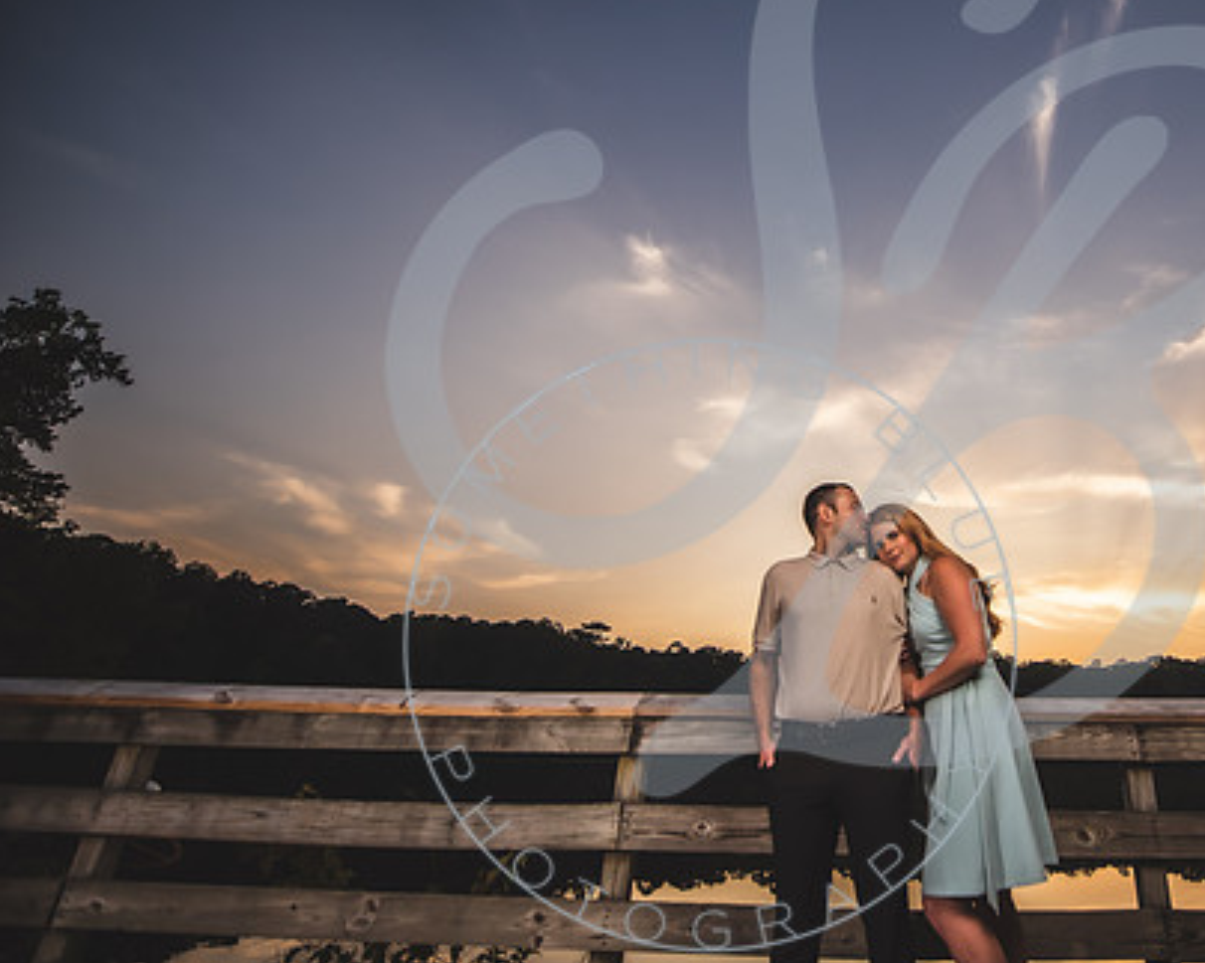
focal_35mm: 19
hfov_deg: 78.7
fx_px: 677
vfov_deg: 70.2
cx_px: 863
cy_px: 395
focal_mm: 14
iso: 200
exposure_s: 1/1600
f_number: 2.8
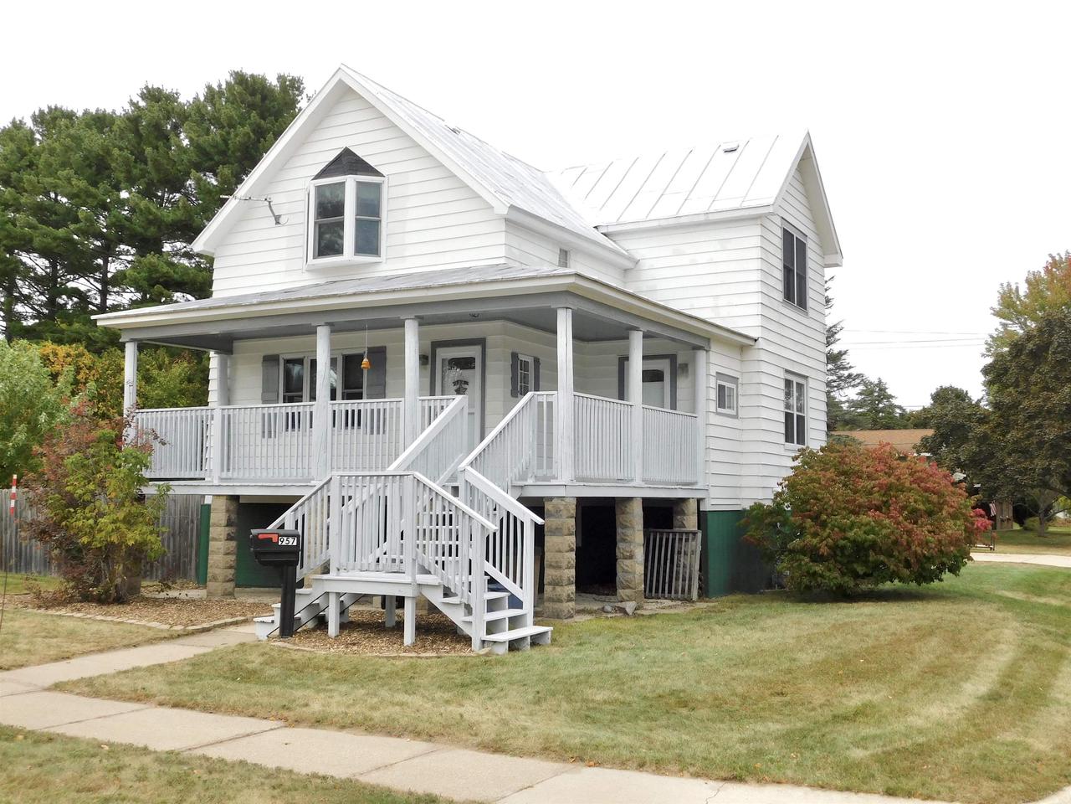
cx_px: 536
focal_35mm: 36
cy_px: 402
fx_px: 1114
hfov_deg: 51.4
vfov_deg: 39.7
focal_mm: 6.3
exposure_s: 1/500
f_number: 3.5
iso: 125
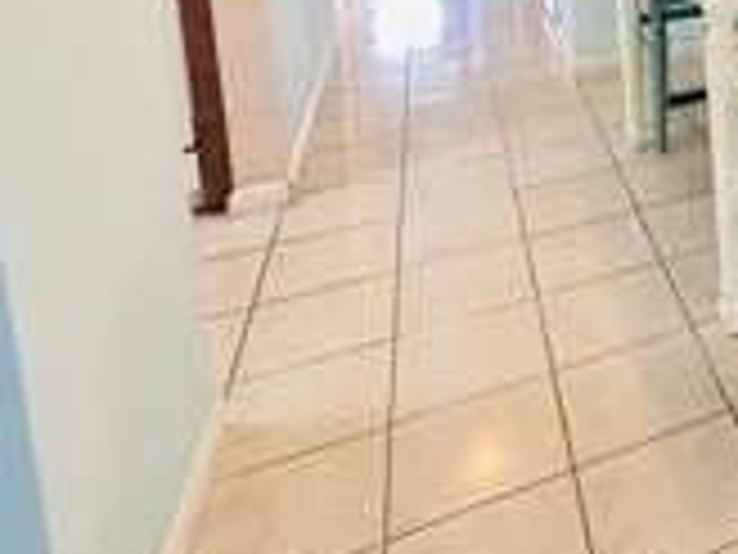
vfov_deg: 29.8
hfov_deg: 34.2
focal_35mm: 41
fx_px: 874
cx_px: 936
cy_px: -119
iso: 640
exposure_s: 1/60
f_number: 2.2
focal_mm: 2.22
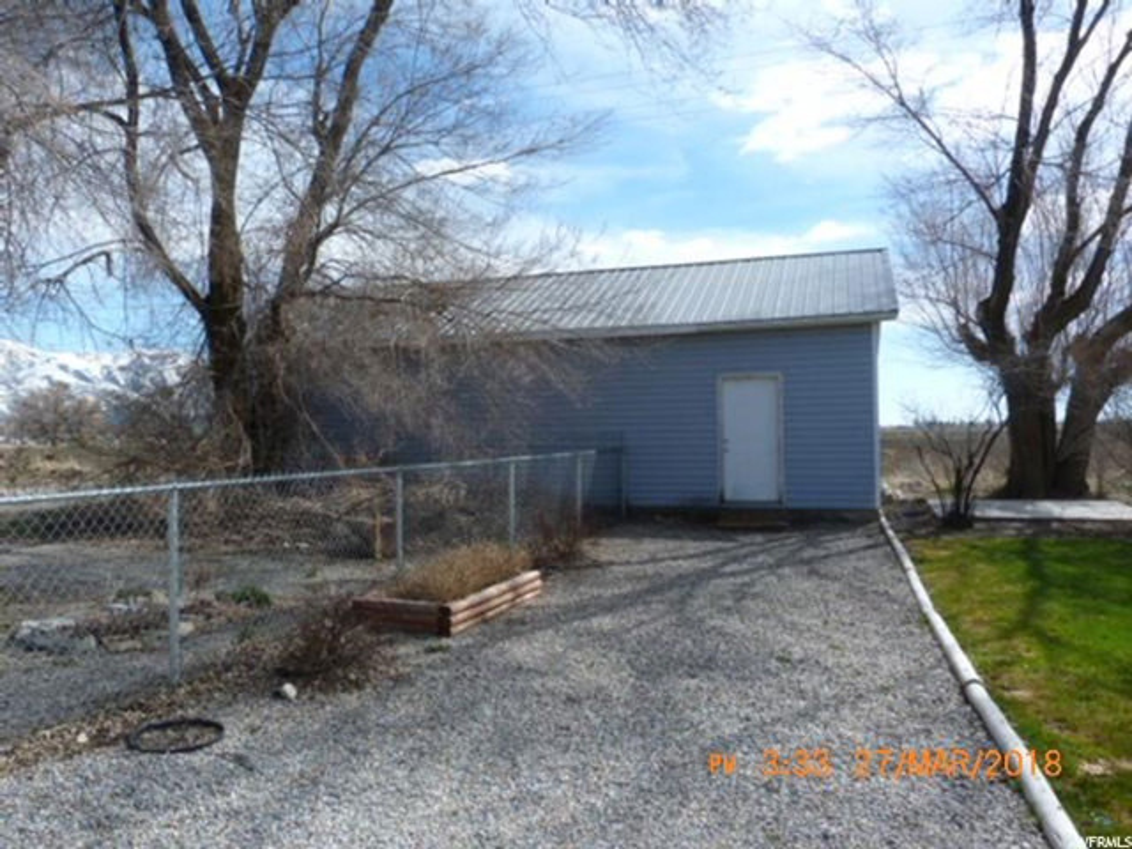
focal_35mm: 25
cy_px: 424
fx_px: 818
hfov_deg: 69.4
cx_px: 566
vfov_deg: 54.9
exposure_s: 1/250
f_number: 5.6
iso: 100
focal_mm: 4.5
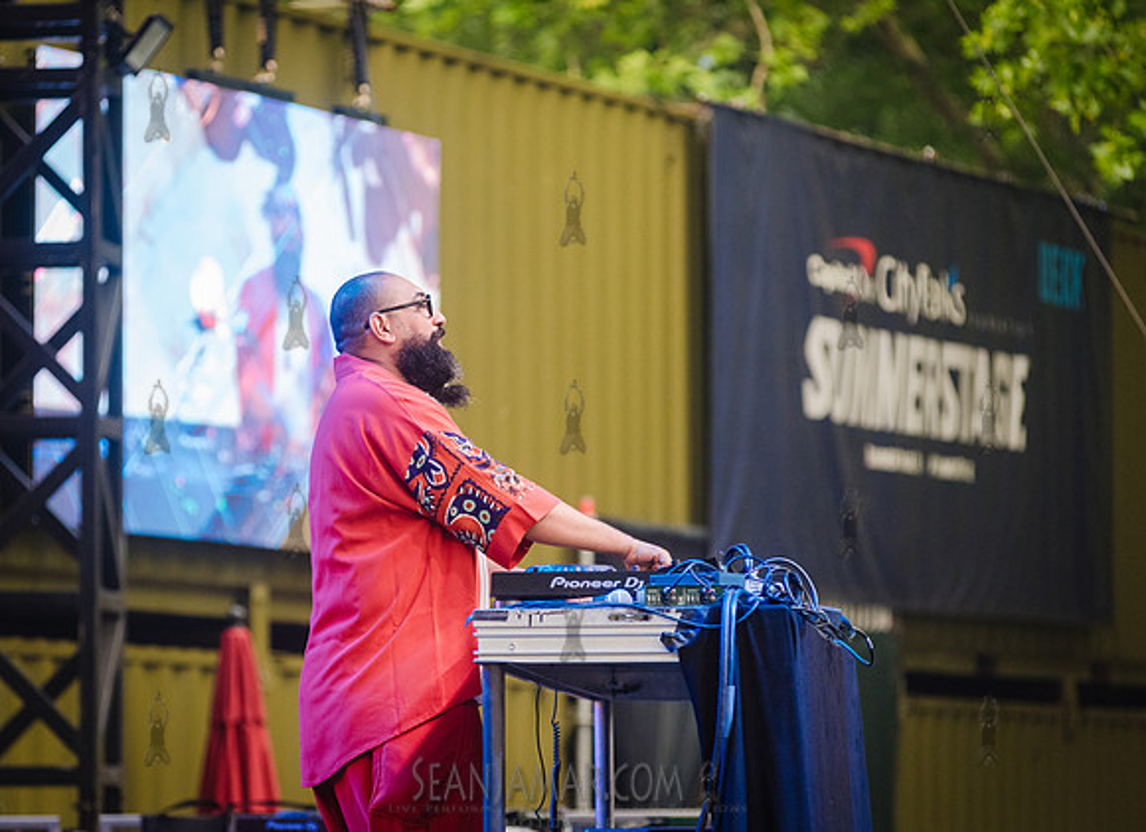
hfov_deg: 10.1
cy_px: 415
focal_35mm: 197
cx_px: 520
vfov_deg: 7.4
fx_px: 6463
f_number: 4
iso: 2000
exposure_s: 1/320
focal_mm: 185
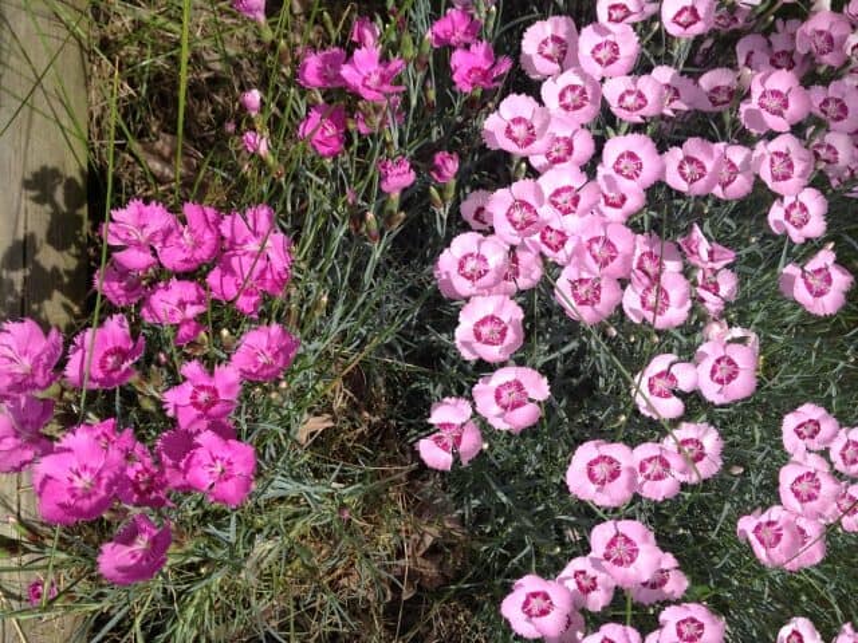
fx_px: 868
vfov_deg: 40.7
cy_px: 322
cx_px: 429
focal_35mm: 35
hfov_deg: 52.6
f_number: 2.4
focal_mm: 4.28
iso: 50
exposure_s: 1/1623
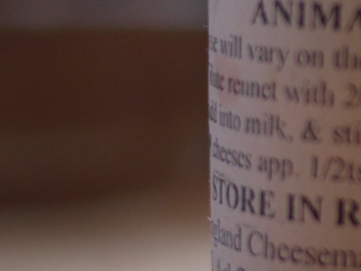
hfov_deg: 9.6
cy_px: 49
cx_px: 701
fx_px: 2023
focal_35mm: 194
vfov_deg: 7.6
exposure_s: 1/60
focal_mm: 20
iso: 100
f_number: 1.8
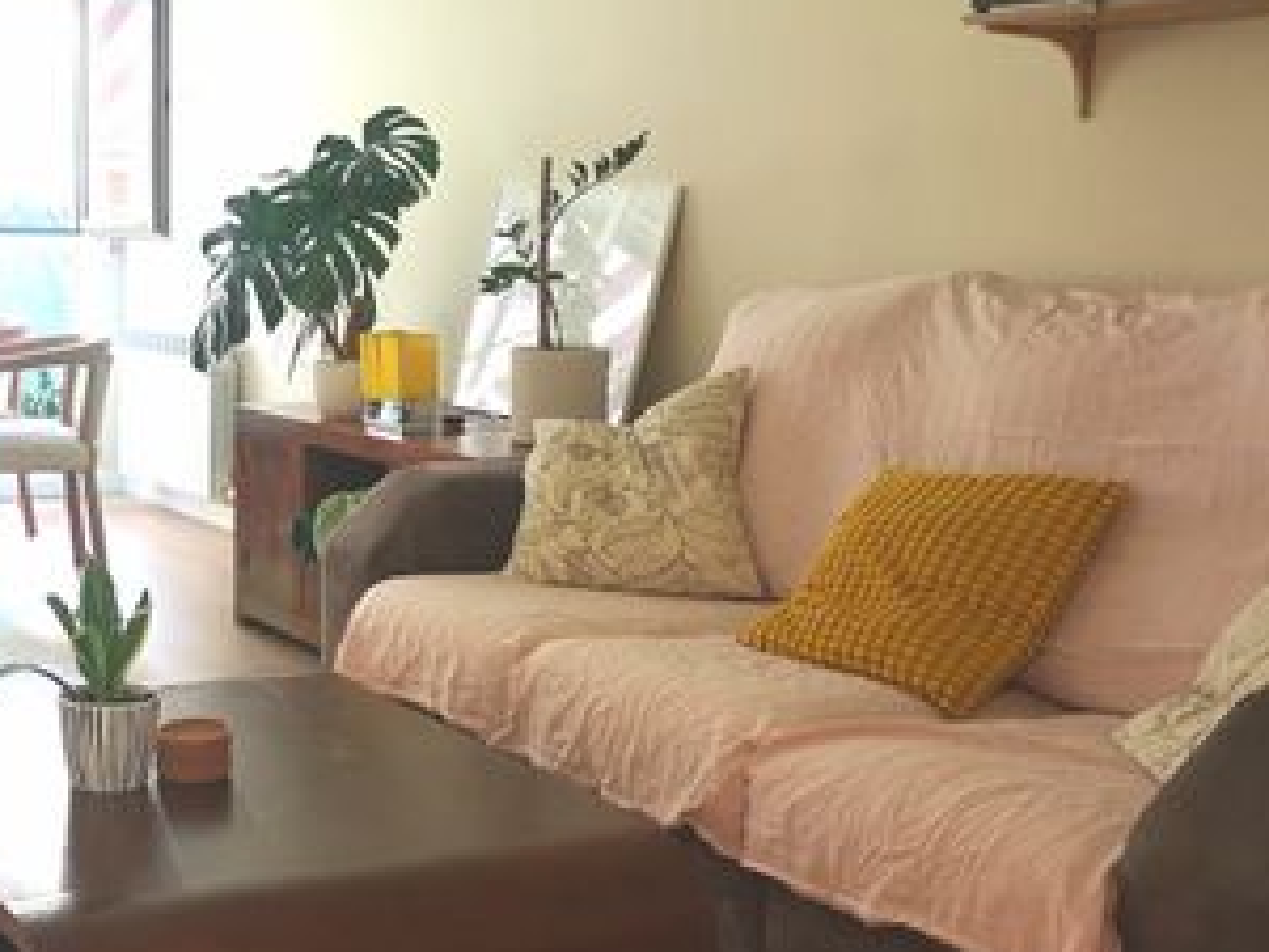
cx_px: 402
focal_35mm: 54
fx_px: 1980
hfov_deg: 35.1
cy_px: 580
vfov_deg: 27.0
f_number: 1.8
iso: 500
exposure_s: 1/25
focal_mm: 5.58
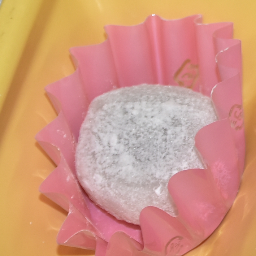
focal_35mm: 377
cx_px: 314
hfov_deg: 4.6
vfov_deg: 4.6
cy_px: 56
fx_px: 3154
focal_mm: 70
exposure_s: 1/100
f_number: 5.6
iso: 400
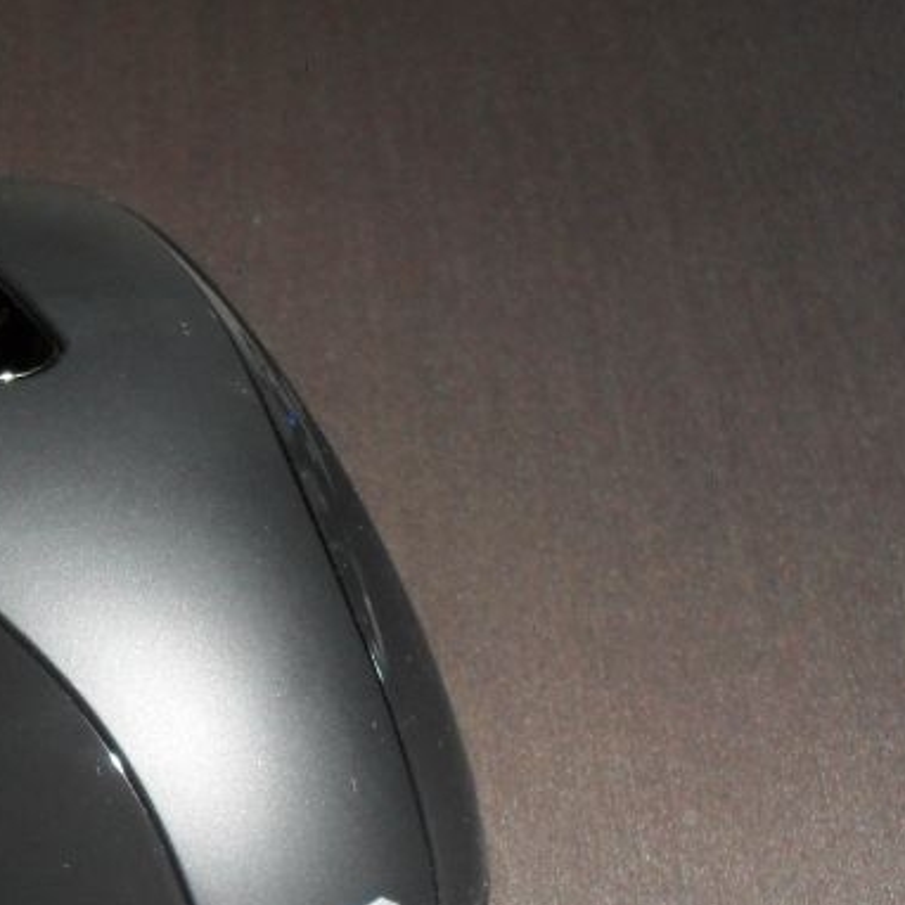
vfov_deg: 20.7
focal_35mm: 83
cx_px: -17
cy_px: 715
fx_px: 2455
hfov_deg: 20.2
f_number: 3.2
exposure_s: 1/45
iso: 200
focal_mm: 6.3
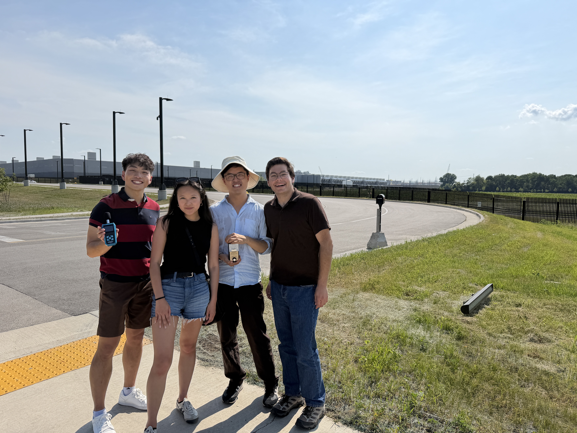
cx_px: 288
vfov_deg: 56.8
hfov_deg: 71.6
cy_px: 216
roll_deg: +0.0
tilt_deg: -3.1
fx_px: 400
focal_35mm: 24
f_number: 1.78
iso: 80
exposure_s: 1/8130
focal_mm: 6.76
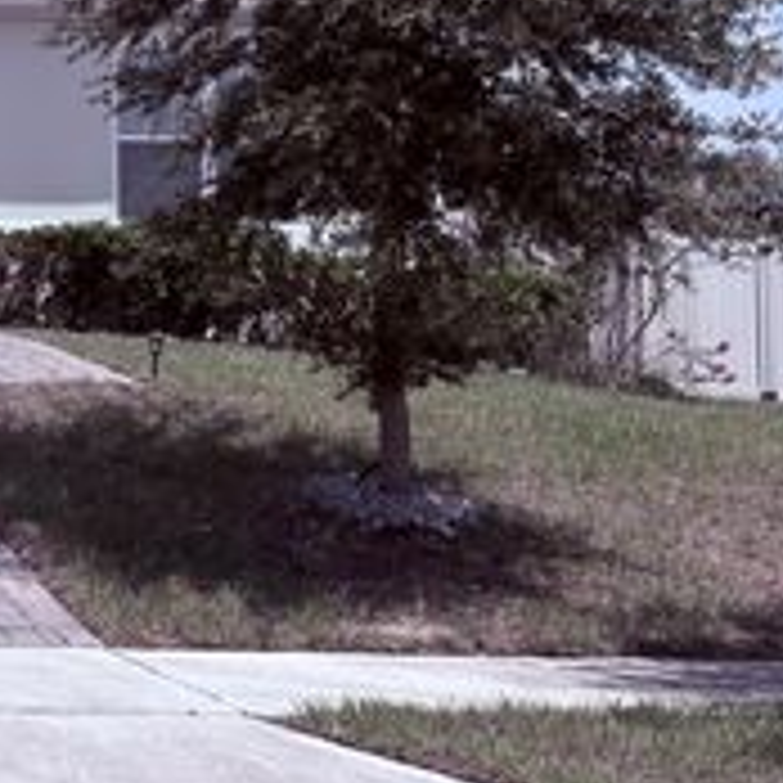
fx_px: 2278
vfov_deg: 19.4
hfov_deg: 17.8
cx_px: -320
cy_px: 196
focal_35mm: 89
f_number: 1.78
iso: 64
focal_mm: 6.76
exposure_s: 1/6329
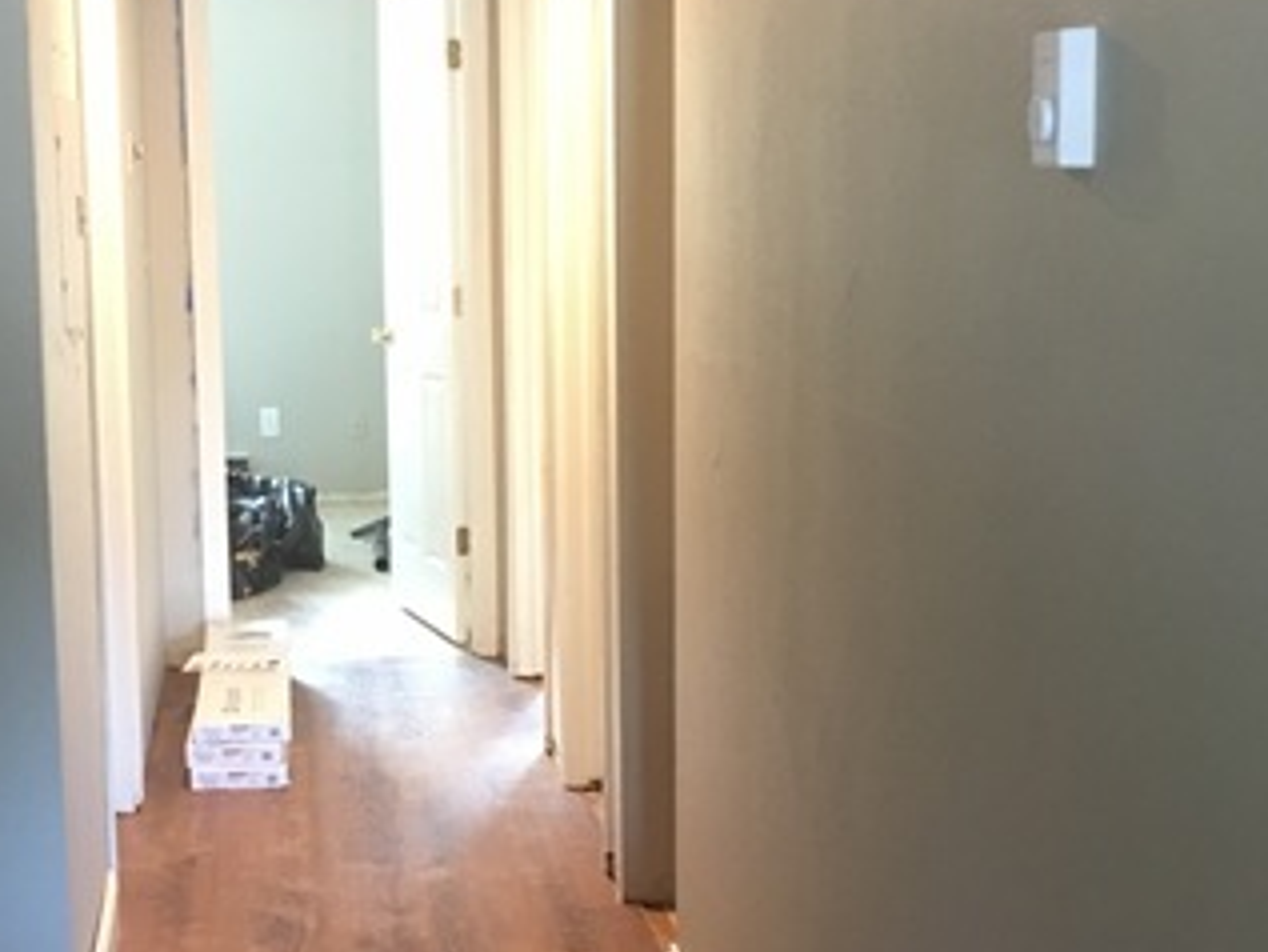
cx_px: 380
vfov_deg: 24.0
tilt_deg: -8.0
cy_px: 506
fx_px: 2235
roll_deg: +1.2
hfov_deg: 31.3
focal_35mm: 61
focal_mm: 4.15
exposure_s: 1/4
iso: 64
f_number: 2.2
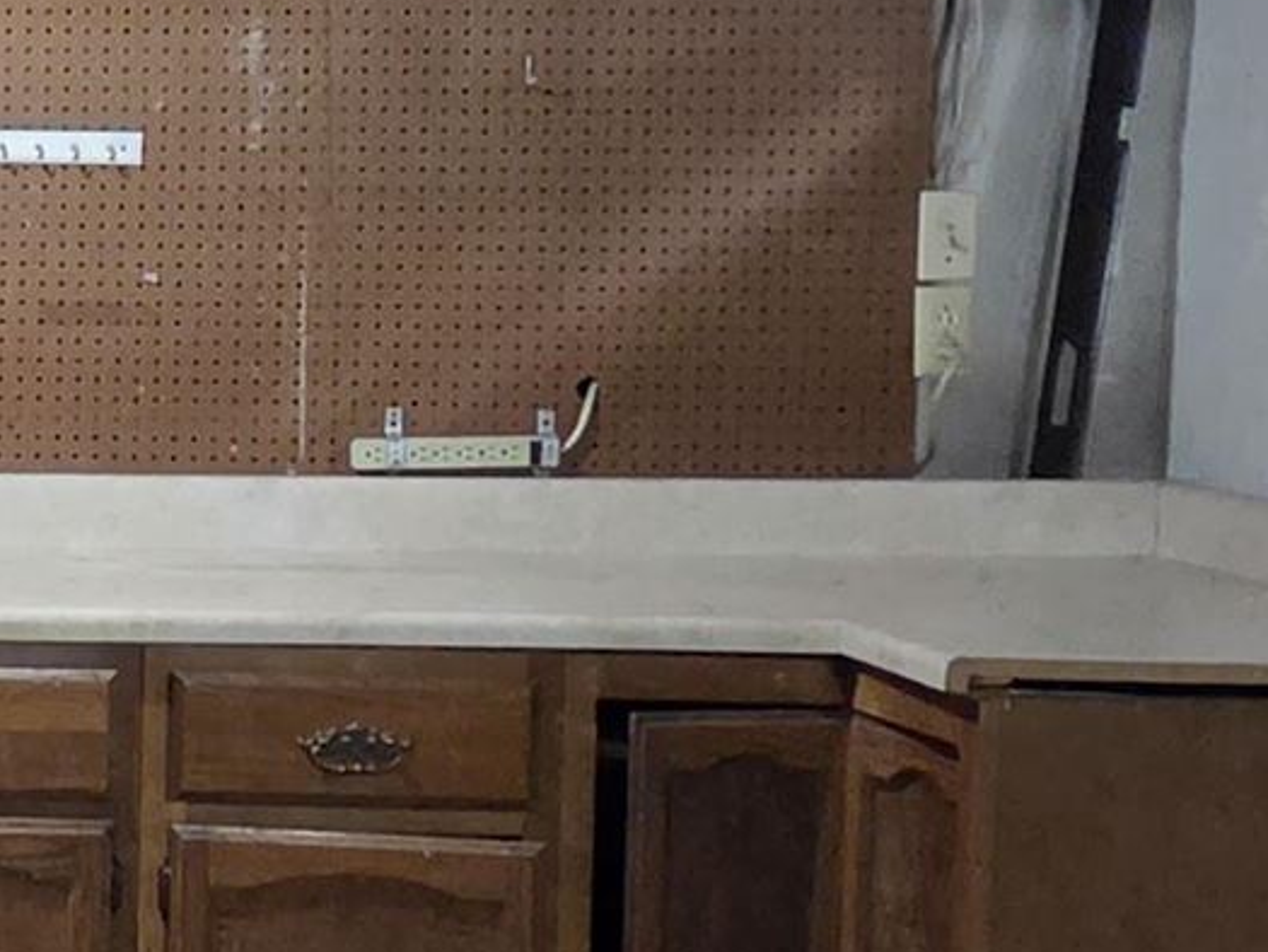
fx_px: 2785
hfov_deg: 21.2
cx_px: -698
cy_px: 387
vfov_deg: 19.4
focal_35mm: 76
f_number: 2.2
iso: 1250
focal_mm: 2.2
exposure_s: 1/40
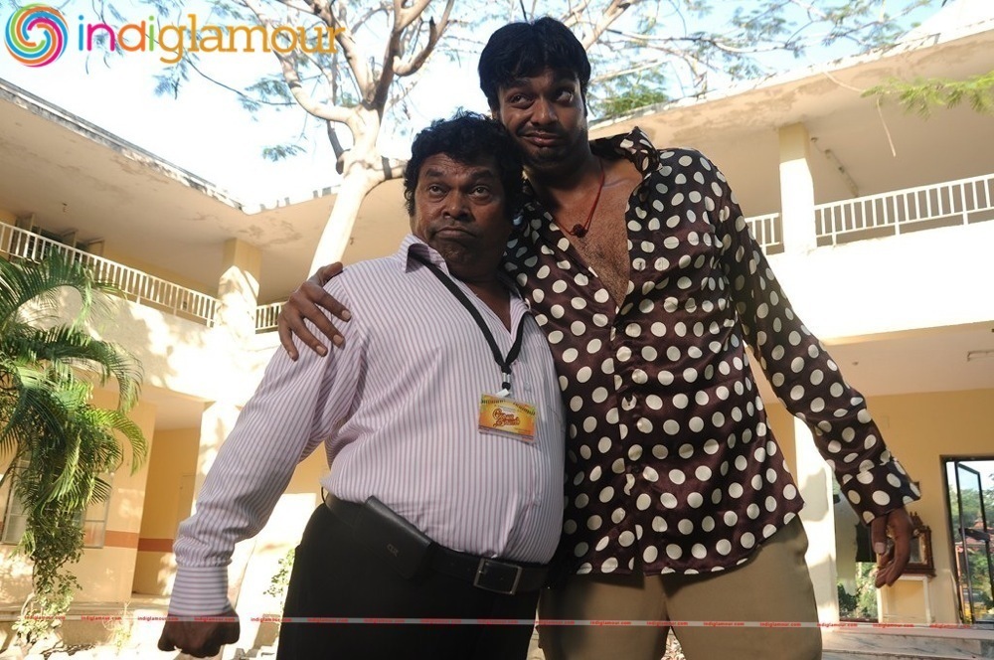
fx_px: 910
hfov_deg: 57.3
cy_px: 330
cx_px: 497
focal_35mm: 33
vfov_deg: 39.9
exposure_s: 1/60
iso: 100
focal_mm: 22
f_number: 6.3
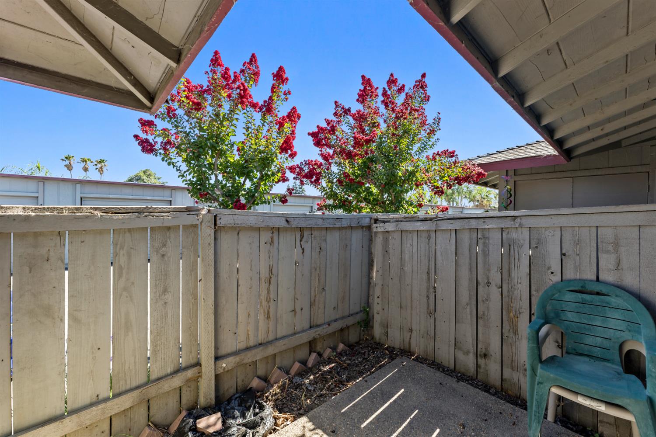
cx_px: 328
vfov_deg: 81.2
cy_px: 218
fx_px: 255
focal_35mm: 14
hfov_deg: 104.3
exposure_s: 1/125
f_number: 5.6
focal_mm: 14
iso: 80
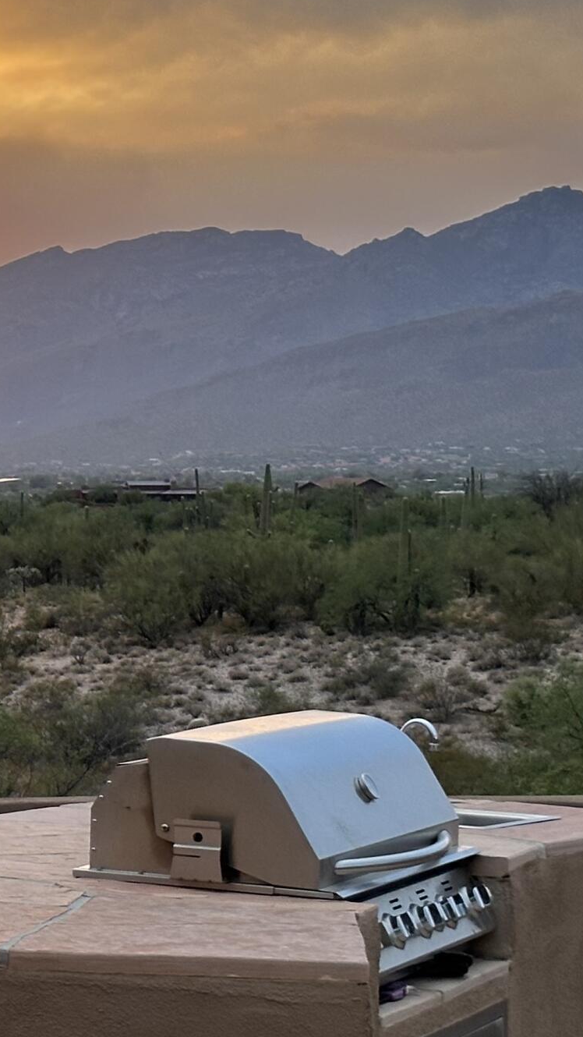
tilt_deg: -3.1
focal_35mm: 118
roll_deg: -0.5
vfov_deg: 18.1
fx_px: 3243
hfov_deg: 9.6
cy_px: 642
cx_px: -543
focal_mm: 6.86
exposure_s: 1/121
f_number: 1.78
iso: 64
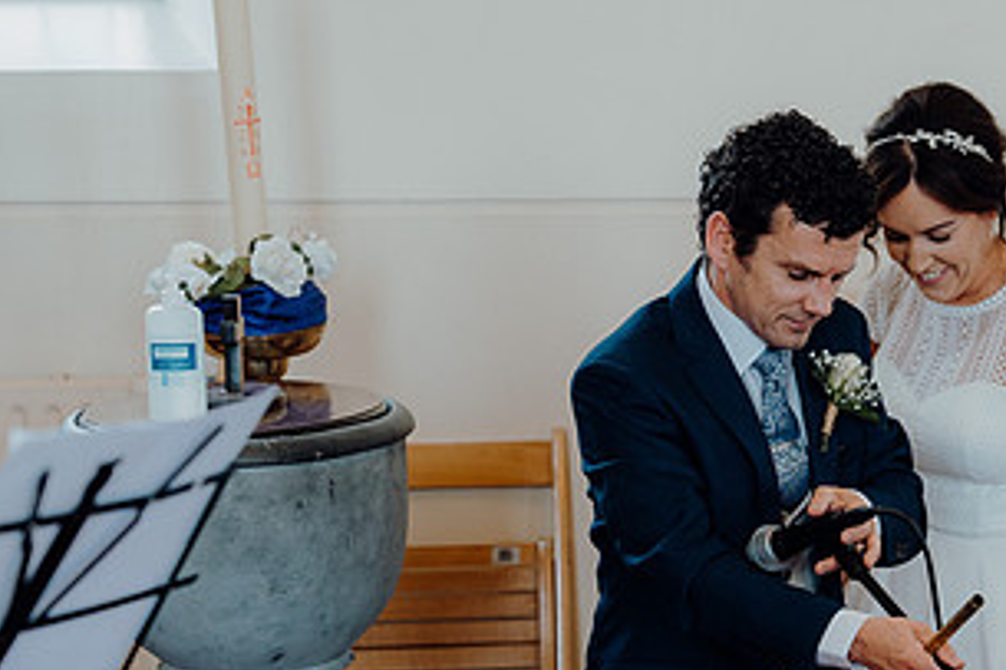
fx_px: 2765
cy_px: 530
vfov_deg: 13.7
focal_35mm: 99
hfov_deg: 20.1
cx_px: 953
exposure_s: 1/200
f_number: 2.8
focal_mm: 52
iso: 640
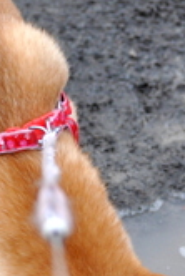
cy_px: 283
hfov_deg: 5.0
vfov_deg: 7.4
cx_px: 33
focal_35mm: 275
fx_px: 2115
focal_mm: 68
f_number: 4.2
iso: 720
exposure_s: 1/1000
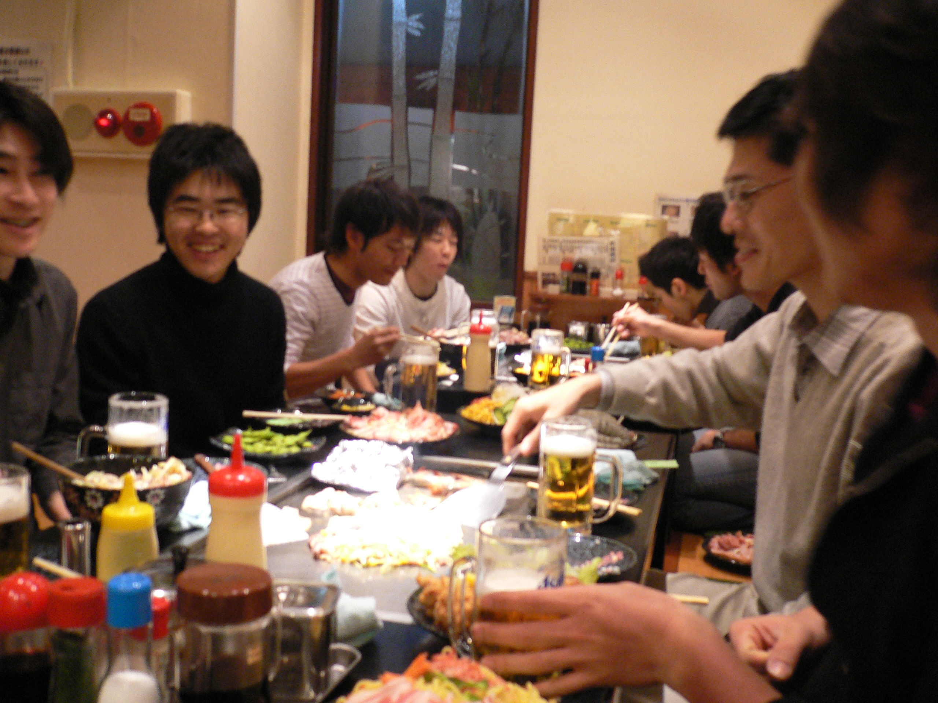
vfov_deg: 40.7
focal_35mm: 35
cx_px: 469
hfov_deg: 52.6
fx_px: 948
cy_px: 352
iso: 200
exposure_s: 1/15
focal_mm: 5.8
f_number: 2.8
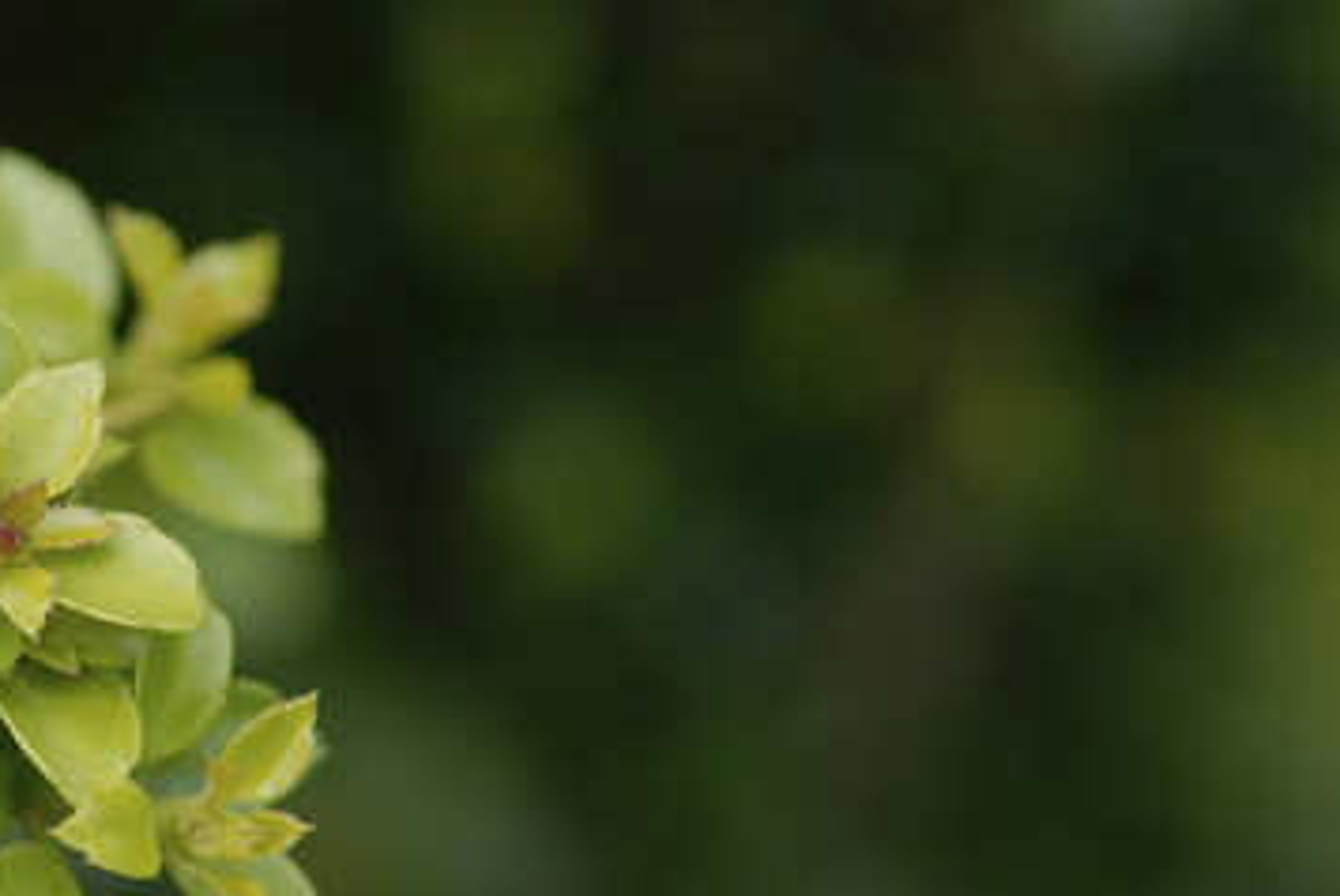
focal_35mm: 237
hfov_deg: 8.6
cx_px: -196
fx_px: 8845
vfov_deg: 5.8
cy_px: 653
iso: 100
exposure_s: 1/80
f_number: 4.5
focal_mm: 55
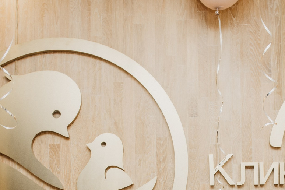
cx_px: 251
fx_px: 681
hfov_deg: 23.1
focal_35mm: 86
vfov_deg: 14.8
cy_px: 279
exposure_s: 1/160
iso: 200
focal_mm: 26
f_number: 4
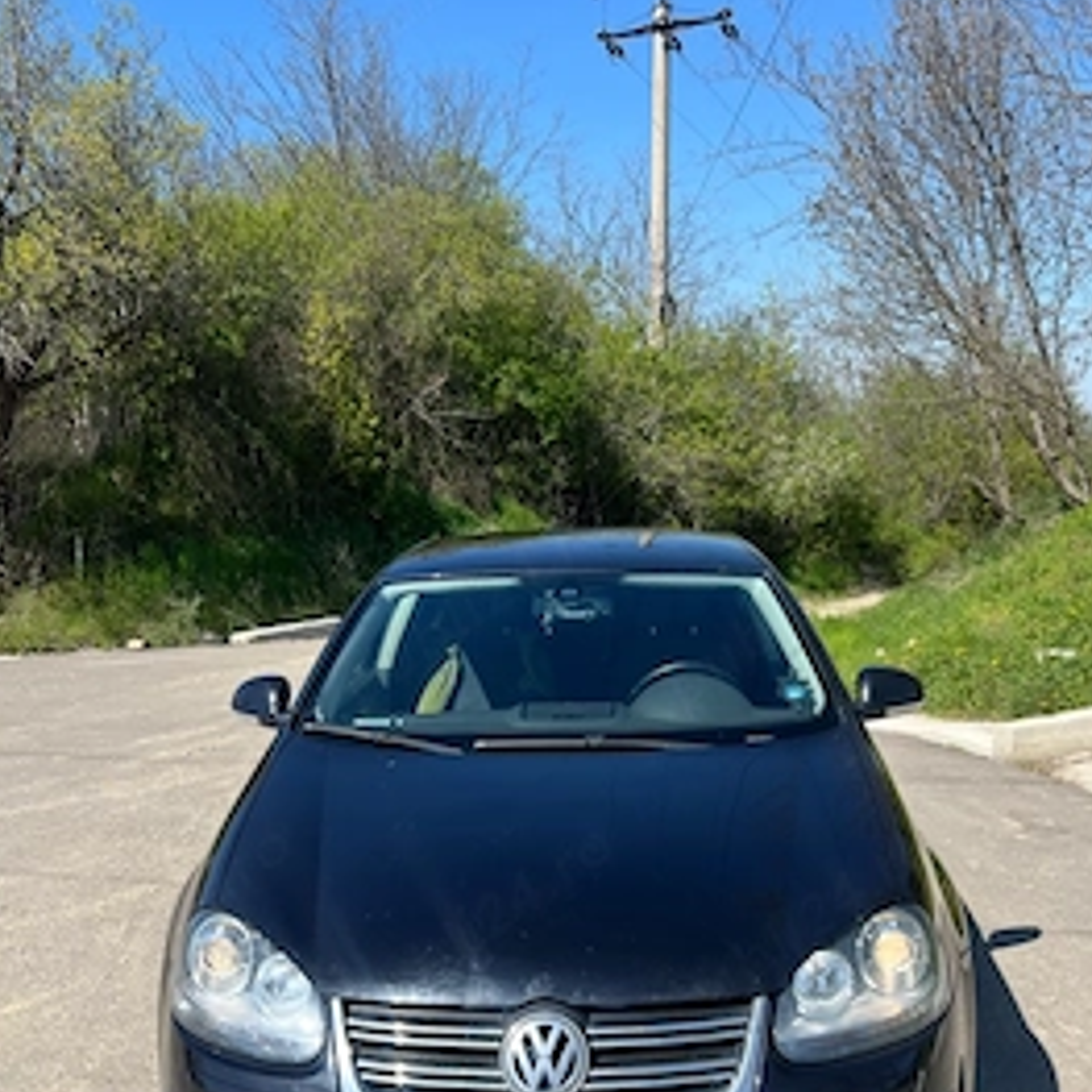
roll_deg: +1.4
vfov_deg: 46.9
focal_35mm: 35
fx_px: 1249
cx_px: 561
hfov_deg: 47.2
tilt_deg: -10.4
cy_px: 656
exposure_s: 1/2513
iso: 50
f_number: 1.5
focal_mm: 5.7
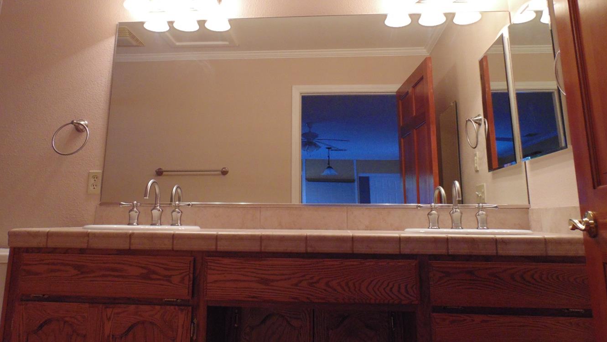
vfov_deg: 42.4
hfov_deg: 69.8
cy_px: 117
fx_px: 435
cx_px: 291
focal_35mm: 27
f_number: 3.1
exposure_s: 1/30
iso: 200
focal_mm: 4
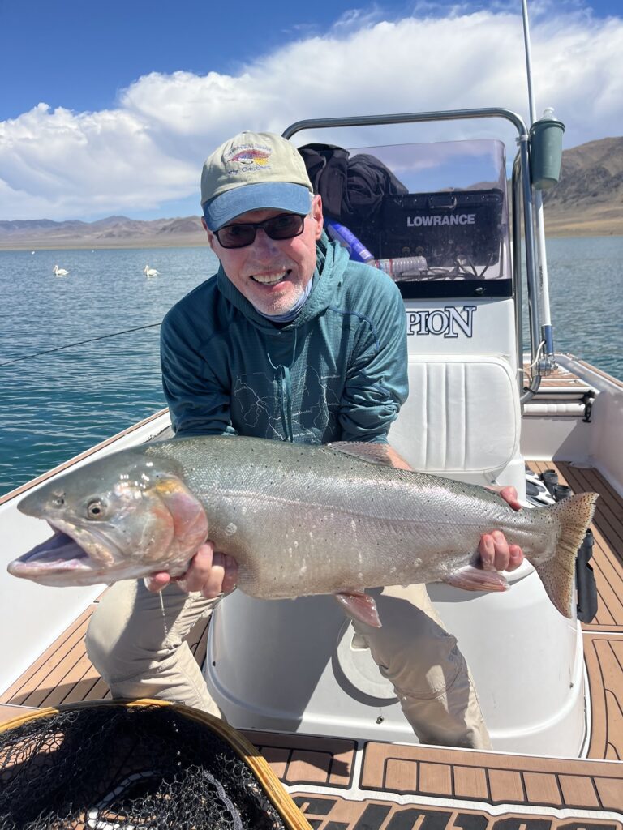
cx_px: 312
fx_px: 624
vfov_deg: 67.3
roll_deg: +4.4
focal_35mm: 26
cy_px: 415
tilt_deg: -18.8
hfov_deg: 53.1
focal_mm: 5.1
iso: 50
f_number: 1.6
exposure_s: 1/4651
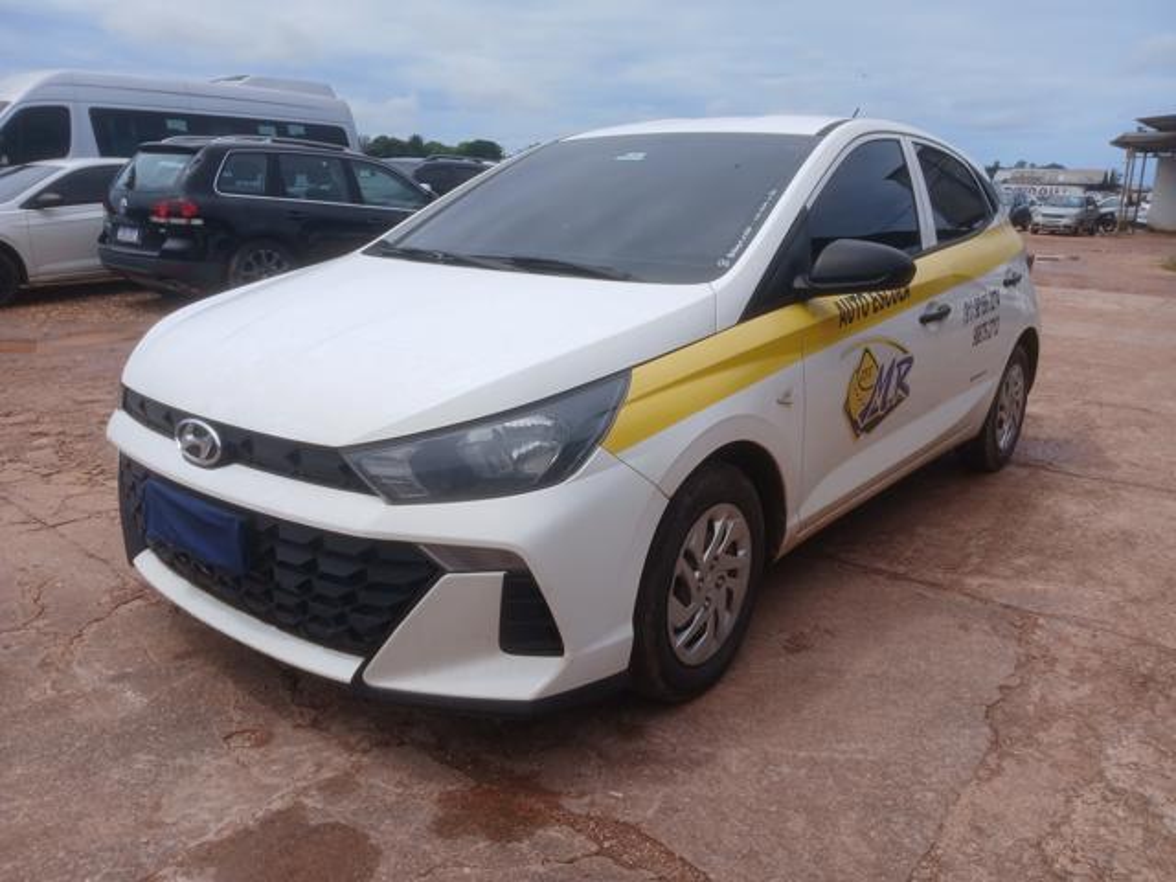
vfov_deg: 53.1
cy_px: 441
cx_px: 588
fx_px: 883
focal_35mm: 26
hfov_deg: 67.3
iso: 20
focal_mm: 3.98
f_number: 1.8
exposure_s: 1/1052
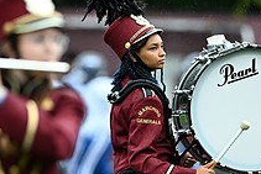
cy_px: 134
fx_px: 5978
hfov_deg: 2.5
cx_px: 122
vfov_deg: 1.7
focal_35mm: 824
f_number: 2.8
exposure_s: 1/1600
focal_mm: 300
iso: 1400
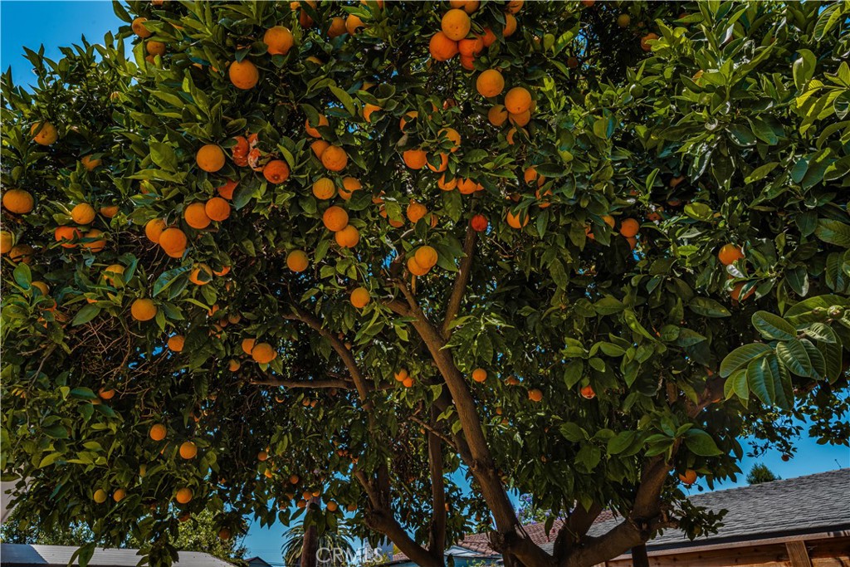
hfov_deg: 73.7
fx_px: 567
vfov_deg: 53.1
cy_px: 284
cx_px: 425
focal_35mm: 24
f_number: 14
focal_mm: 24
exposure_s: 1/40
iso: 125
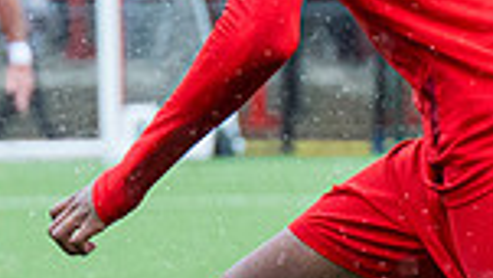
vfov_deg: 1.5
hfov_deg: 2.6
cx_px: 498
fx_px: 10656
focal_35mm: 815
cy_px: 295
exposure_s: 1/2000
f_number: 4
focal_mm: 98
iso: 1000
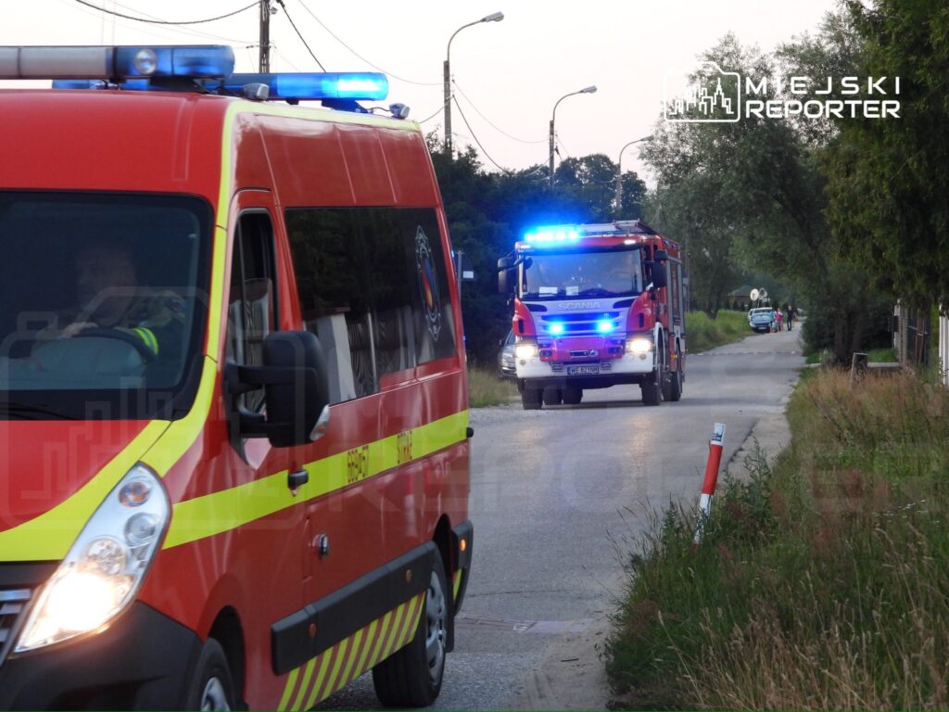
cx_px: 474
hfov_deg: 13.6
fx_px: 3975
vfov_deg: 10.2
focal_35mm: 145
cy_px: 356
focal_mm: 26.1
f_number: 4
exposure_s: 1/50
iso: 400
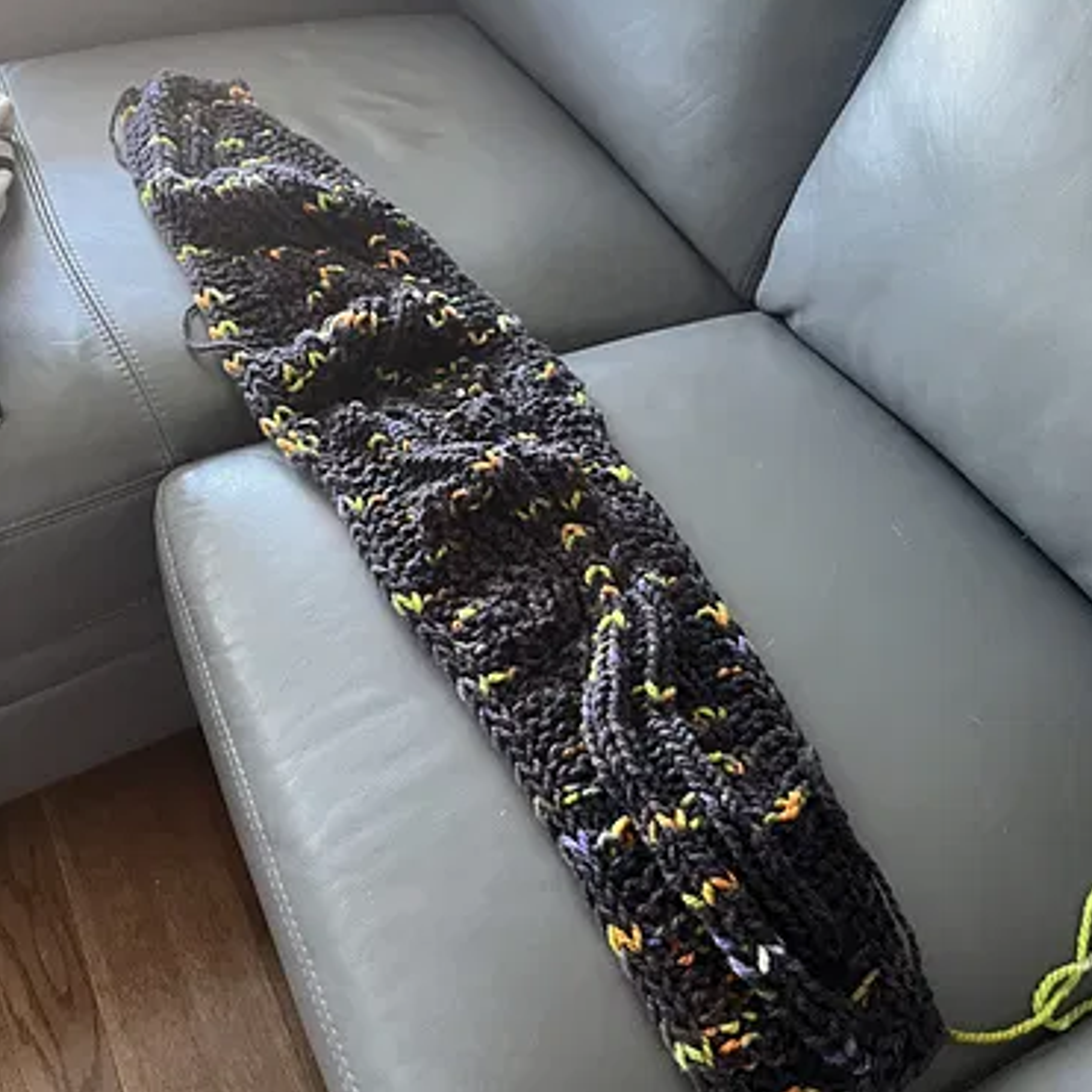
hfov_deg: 52.5
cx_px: 549
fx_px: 1106
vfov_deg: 52.5
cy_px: 556
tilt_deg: -50.3
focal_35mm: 31
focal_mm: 5.1
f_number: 1.6
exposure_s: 1/60
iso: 400
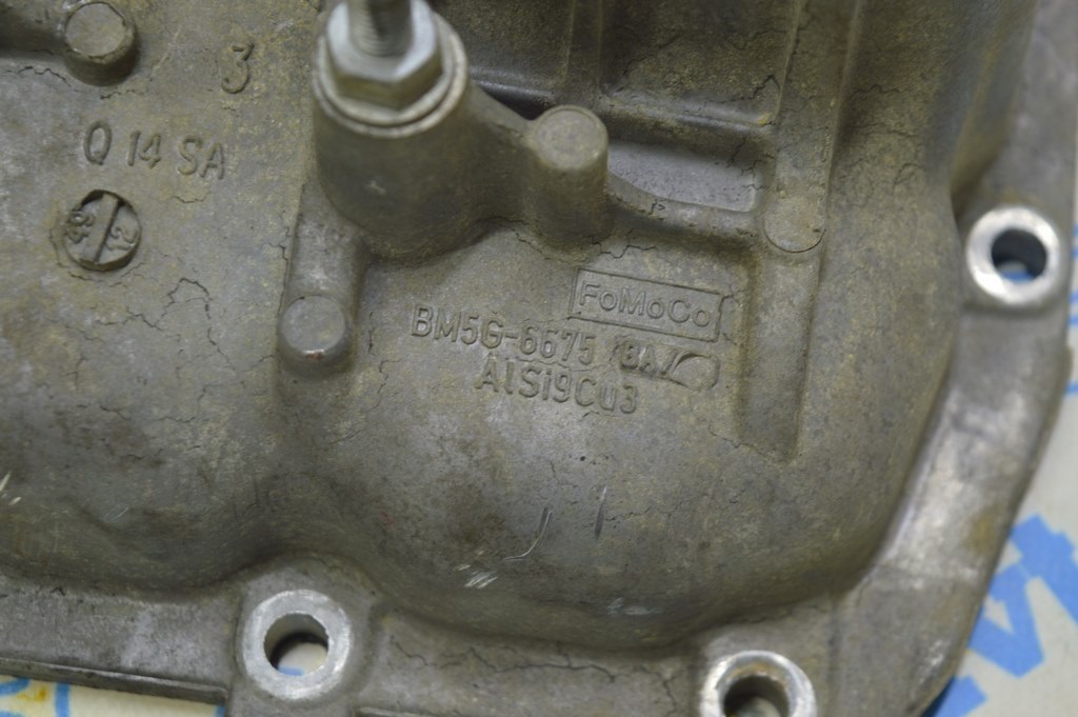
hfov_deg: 24.6
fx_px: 2468
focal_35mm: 82
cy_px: 358
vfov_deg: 16.5
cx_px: 539
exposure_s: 1/20
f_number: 5.6
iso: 400
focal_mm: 55
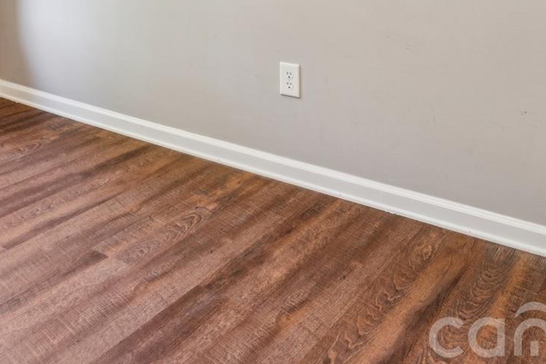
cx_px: 112
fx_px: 704
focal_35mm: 46
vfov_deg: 24.9
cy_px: -118
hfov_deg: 40.7
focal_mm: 16.5
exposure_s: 1.3
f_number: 13
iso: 100
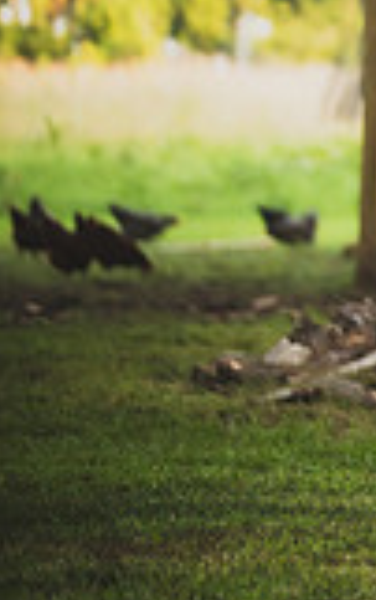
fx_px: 6966
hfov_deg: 3.0
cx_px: 1072
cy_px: -28
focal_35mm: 426
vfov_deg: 4.9
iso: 500
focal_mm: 116
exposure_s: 1/250
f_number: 2.8
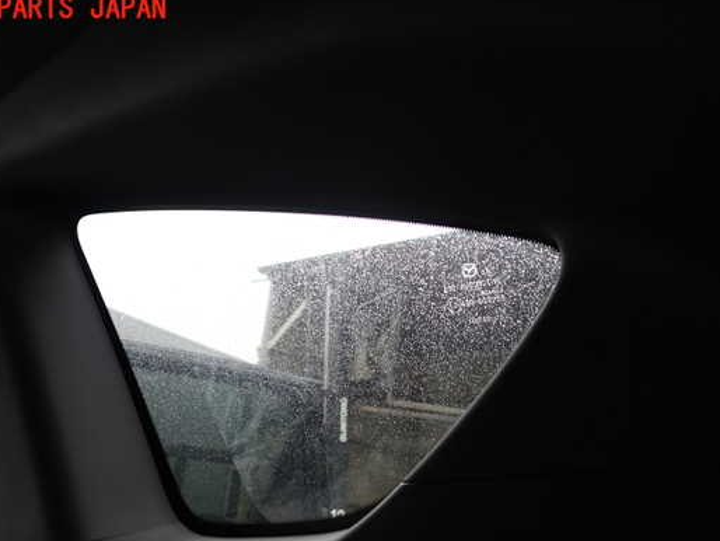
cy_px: 307
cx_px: 332
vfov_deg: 40.6
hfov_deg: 52.6
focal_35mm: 35
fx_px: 728
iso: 100
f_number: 2.3
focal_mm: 5.4
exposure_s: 1/80
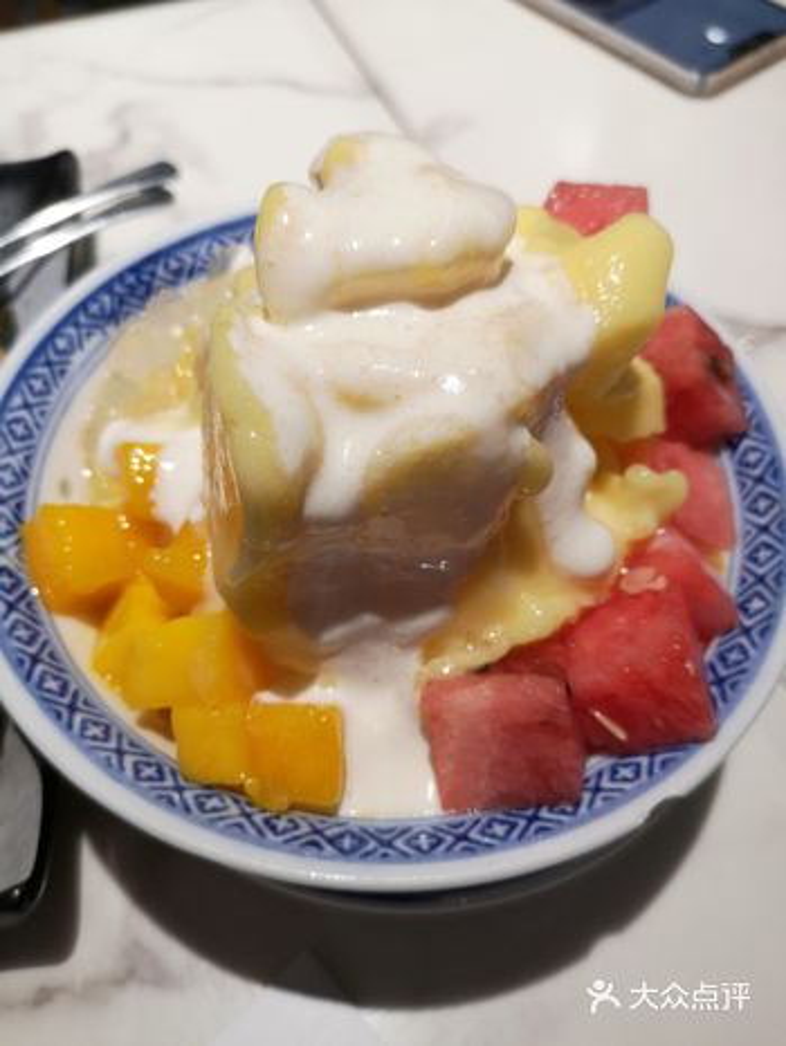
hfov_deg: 51.4
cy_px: 523
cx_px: 393
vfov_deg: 65.3
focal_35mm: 27
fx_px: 817
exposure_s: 1/100
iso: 50
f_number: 1.8
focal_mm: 3.95
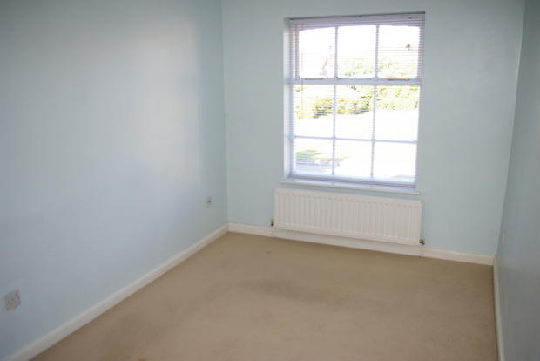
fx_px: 450
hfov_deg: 61.9
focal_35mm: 30
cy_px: 180
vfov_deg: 43.6
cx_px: 270
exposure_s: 1/125
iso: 200
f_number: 4
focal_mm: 20
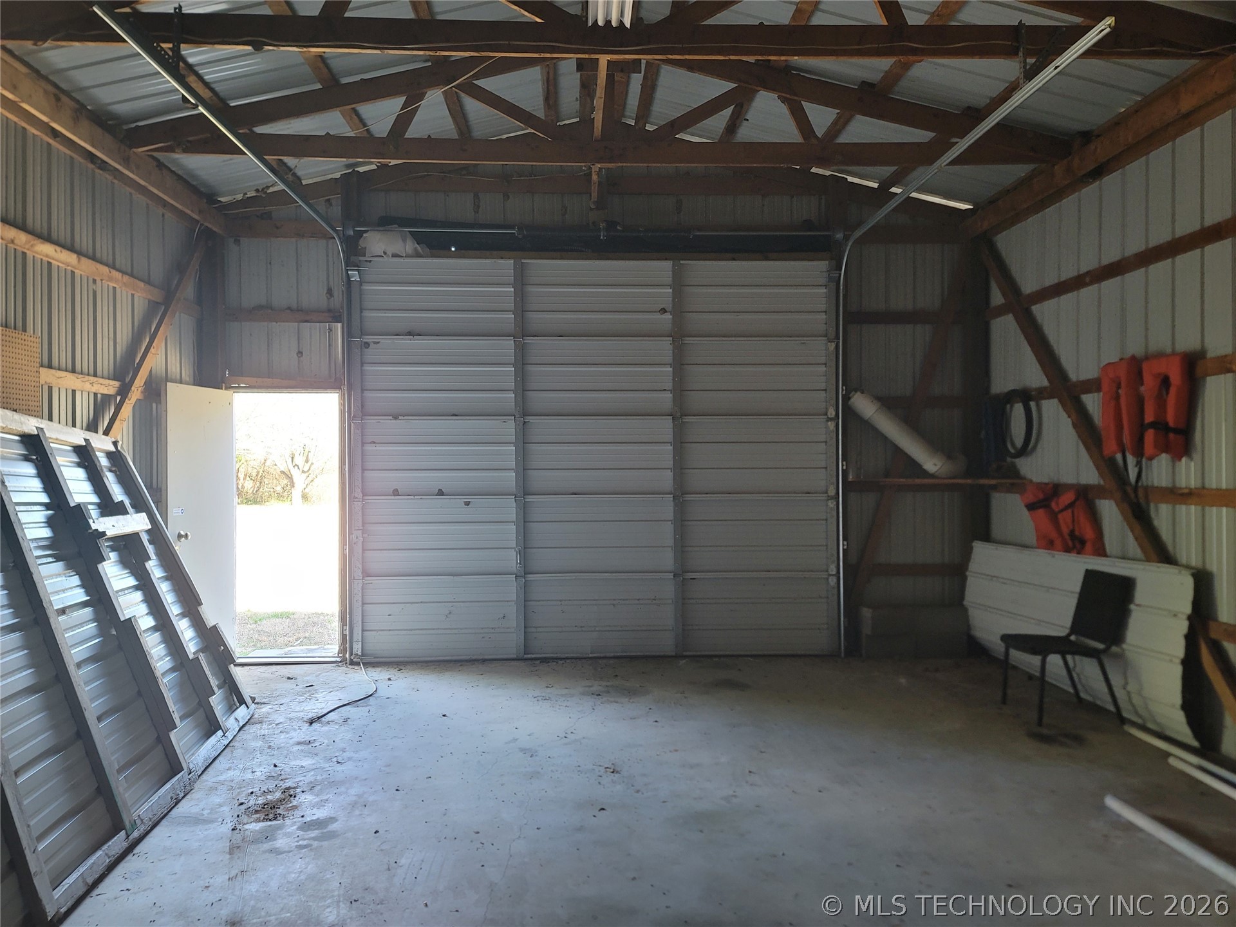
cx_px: 618
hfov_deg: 69.4
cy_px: 464
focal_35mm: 25
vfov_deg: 54.9
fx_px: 893
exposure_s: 1/60
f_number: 1.8
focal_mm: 7
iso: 200
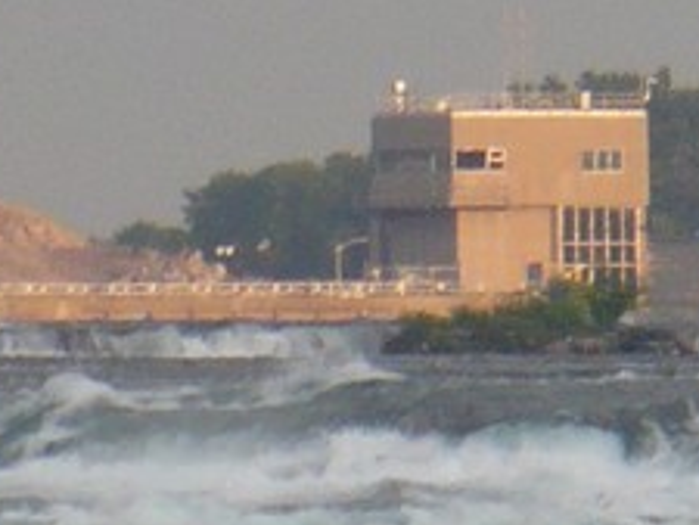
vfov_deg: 1.0
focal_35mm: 1457
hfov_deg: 1.4
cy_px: -127
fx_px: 29437
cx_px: 853
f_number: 4.5
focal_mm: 36.6
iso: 100
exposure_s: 1/200
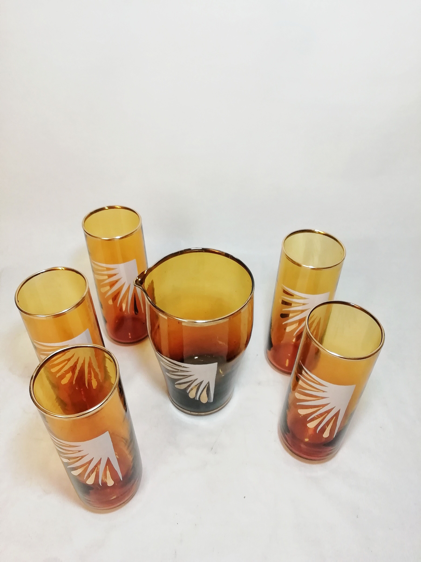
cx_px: 210
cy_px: 281
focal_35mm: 26
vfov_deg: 67.3
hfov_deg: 53.1
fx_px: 422
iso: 64
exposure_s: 1/50
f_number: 2.2
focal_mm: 3.46
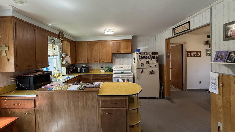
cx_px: 112
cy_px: 61
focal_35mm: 16
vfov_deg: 67.0
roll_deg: +1.4
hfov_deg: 99.3
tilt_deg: -1.8
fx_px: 100
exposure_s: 1/120
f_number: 2.2
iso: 320
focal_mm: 2.22
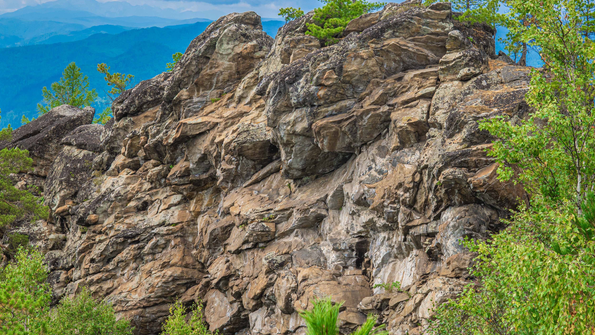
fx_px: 1373
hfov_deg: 24.4
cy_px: 76
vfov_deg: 13.8
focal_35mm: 87
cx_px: 327
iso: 400
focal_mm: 62
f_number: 16
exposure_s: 1/250
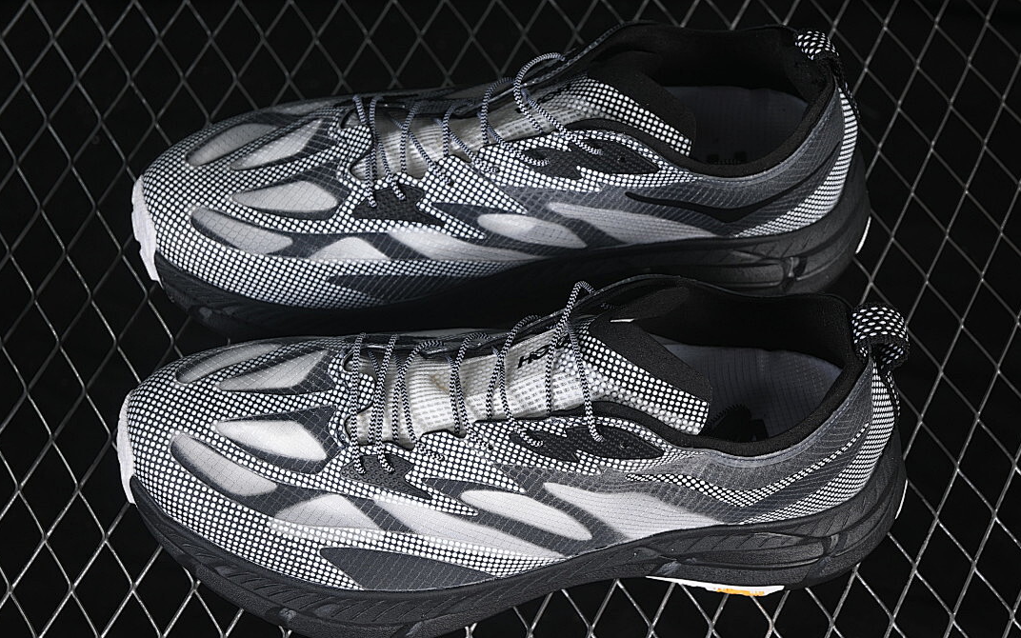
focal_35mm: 77
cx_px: 509
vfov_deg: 16.9
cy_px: 334
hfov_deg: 26.8
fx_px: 2143
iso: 160
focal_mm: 50
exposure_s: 1/60
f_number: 6.3
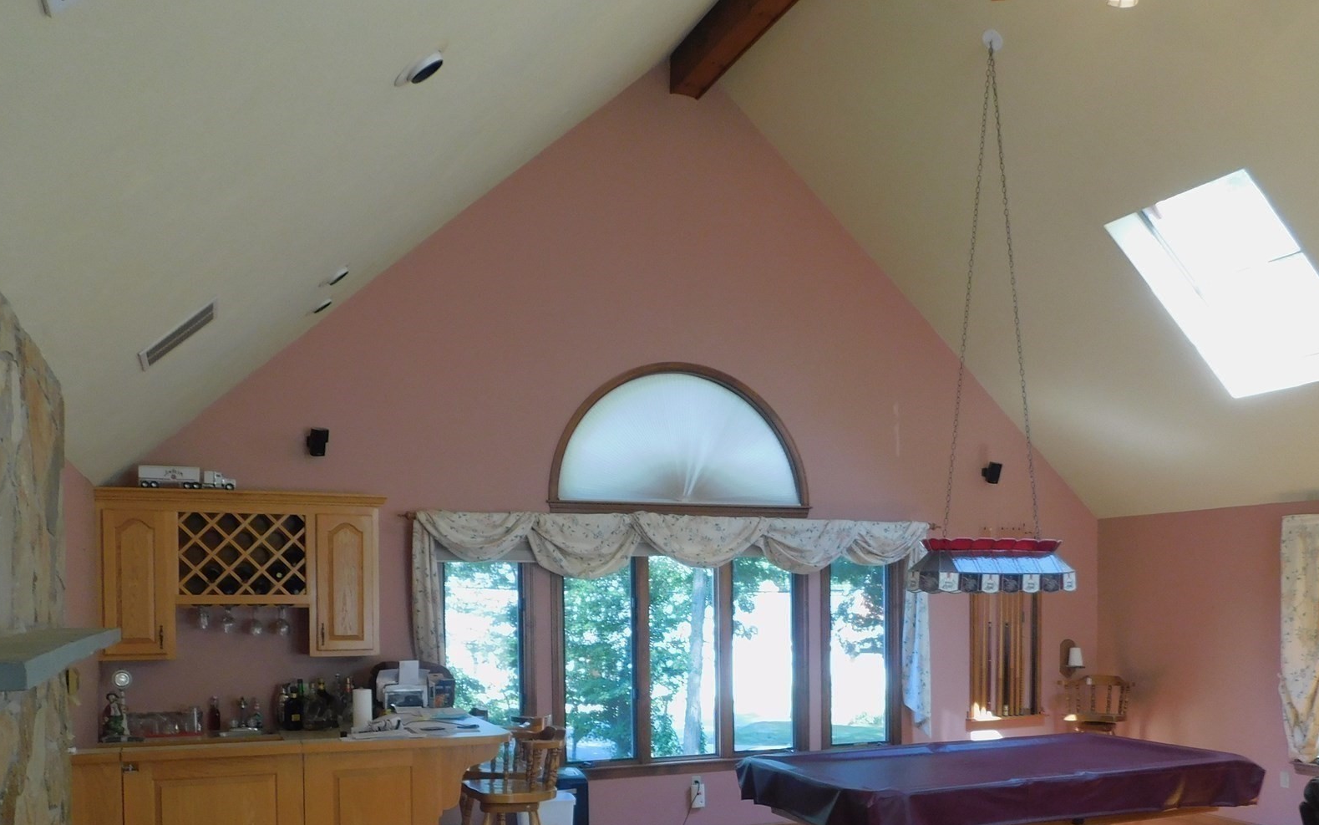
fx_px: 1186
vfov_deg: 37.2
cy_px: 641
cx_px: 711
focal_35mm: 33
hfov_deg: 58.1
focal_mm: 4.1
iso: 140
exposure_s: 1/30
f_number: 3
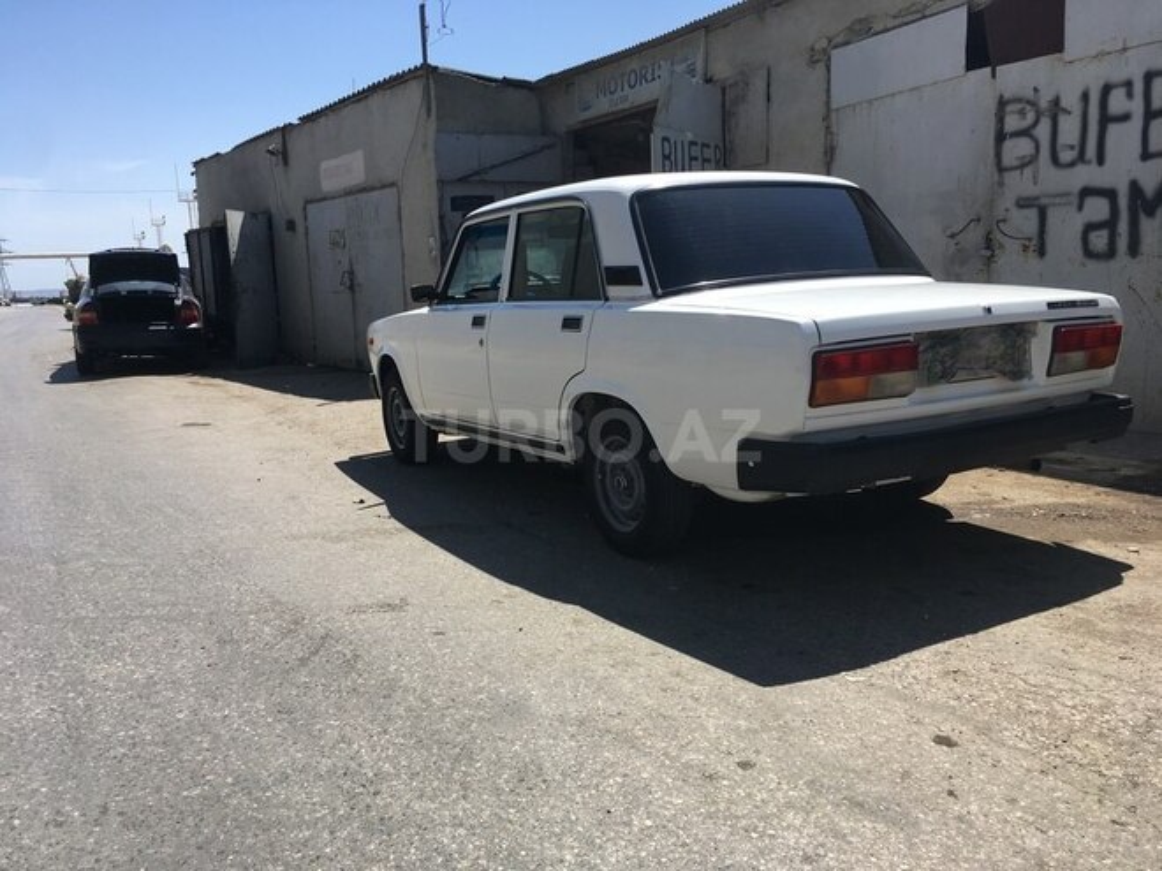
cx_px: 581
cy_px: 436
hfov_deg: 61.7
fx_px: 973
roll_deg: +1.0
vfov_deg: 48.2
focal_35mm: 29
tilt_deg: -13.1
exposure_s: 1/1508
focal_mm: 4.15
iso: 25
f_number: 2.2
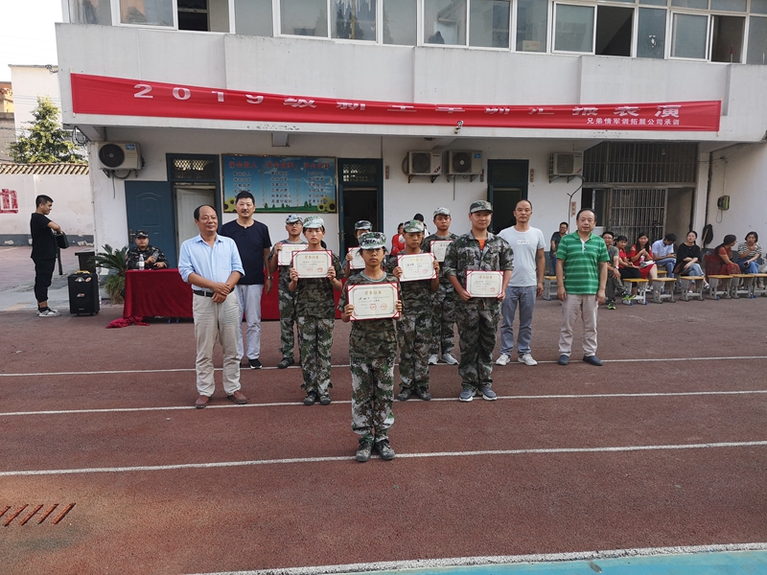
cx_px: 384
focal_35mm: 27
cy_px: 288
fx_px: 598
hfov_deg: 65.3
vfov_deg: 51.4
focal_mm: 3.95
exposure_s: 1/413
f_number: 1.8
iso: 50
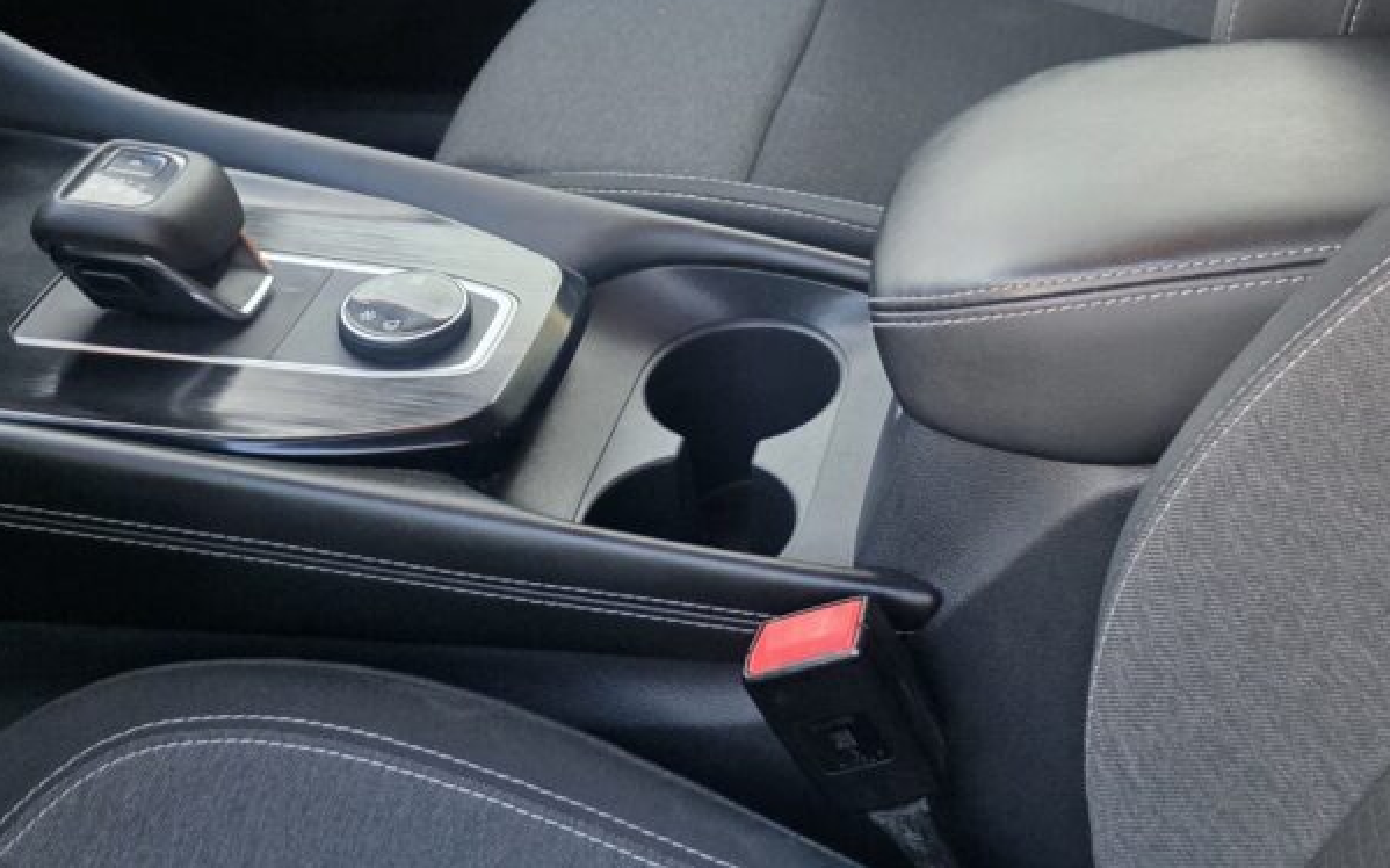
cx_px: 907
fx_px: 2159
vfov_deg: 21.1
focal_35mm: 57
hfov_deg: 35.4
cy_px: -179
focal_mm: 6.3
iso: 200
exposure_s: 1/100
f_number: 1.7
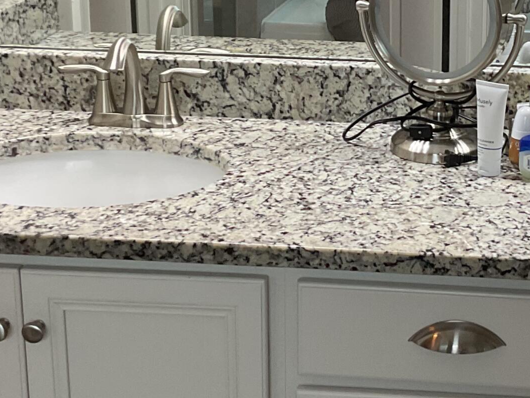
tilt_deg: -14.1
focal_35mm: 82
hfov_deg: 23.4
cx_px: 435
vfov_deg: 17.9
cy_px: 88
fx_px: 1256
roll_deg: -1.7
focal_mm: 3
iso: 50
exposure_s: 1/60
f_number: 1.8
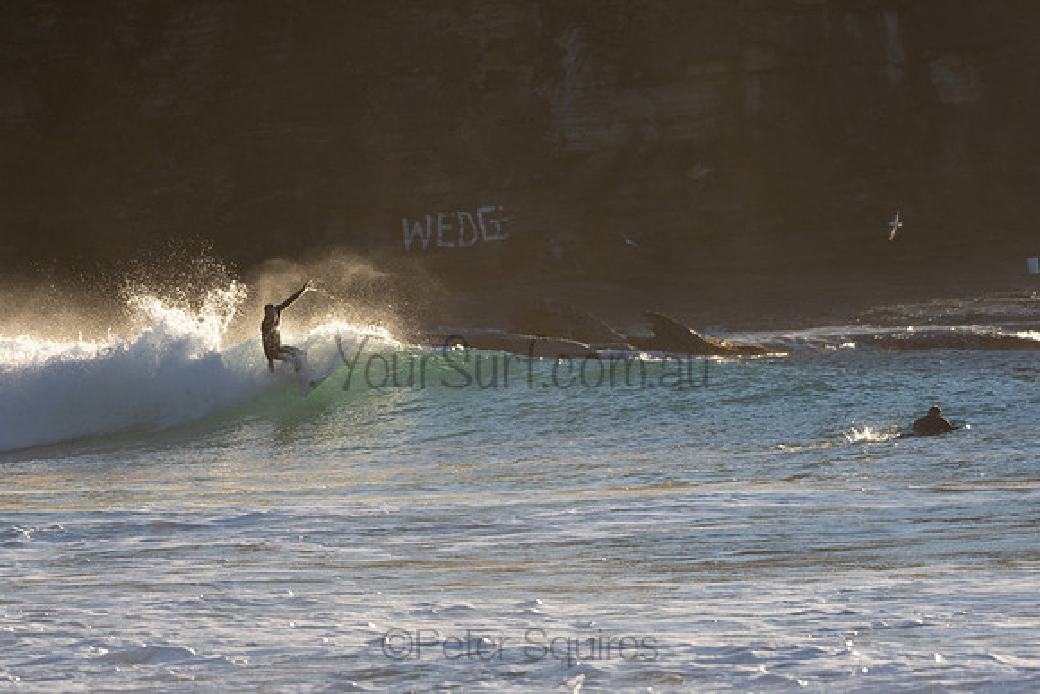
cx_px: 520
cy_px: 347
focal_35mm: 390
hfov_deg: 5.3
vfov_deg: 3.5
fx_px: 11269
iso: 110
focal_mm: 260
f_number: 5.6
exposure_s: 1/640
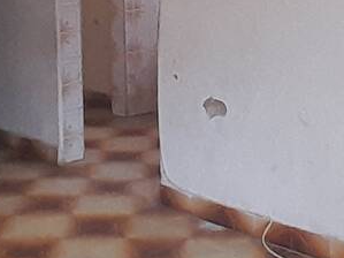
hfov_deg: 23.8
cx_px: 151
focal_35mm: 82
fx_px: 815
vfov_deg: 16.9
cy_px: -85
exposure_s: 1/40
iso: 160
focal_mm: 1.46
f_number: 2.2
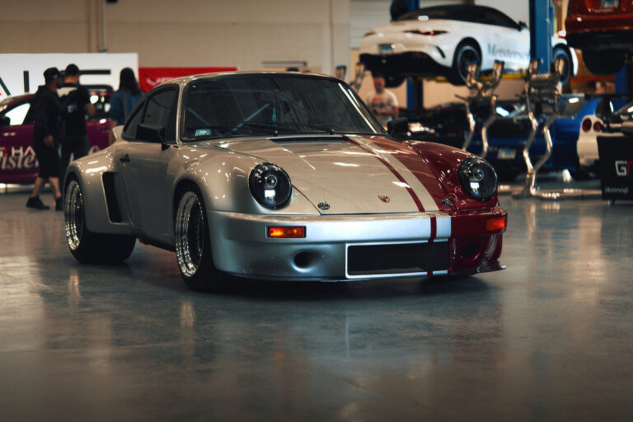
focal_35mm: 90
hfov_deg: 22.6
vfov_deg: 15.2
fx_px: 1582
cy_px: 211
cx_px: 316
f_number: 2.8
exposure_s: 1/100
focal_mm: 90
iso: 320
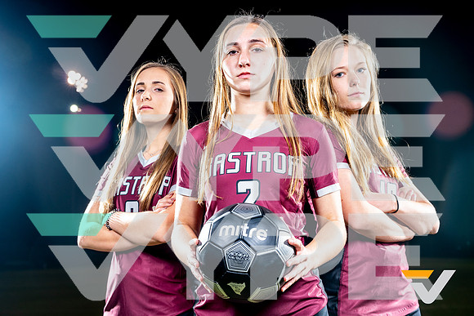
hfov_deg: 38.9
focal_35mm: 51
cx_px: 237
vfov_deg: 26.5
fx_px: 672
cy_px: 158
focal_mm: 51
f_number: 5.6
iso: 100
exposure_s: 1/125
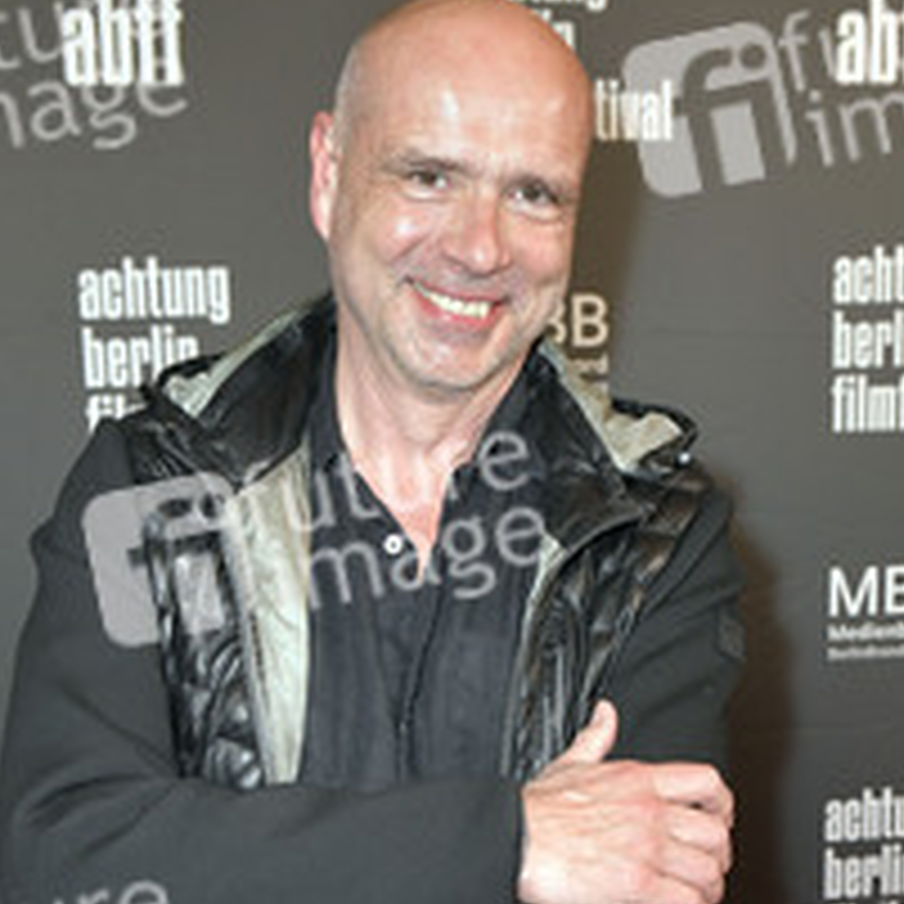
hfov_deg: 31.6
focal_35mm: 54
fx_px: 1595
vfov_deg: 30.6
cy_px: 765
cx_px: 445
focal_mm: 32
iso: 2000
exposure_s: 1/250
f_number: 5
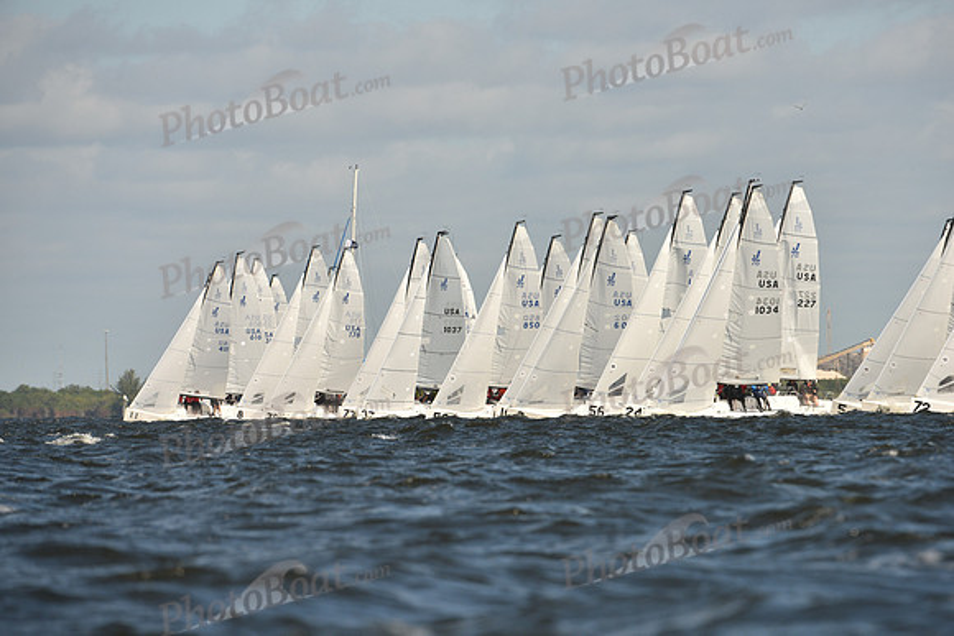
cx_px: 477
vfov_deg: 3.6
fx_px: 10072
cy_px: 318
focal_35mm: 380
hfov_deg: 5.4
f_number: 7.1
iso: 250
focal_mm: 380
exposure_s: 1/1250
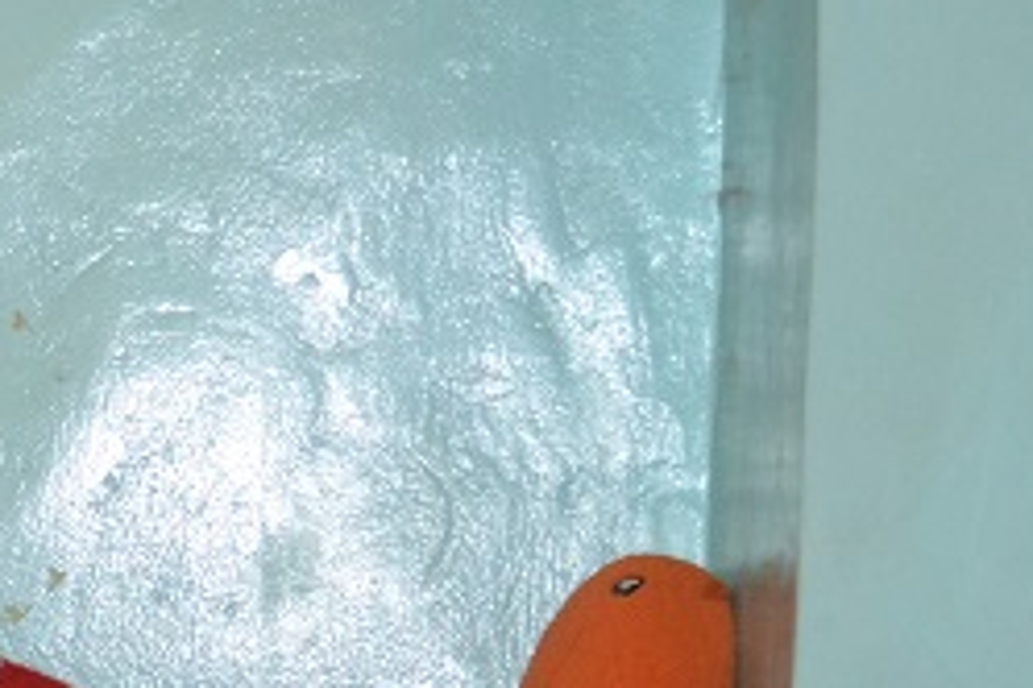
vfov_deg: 9.9
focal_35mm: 135
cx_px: -116
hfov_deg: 14.8
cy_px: 924
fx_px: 3873
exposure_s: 1/60
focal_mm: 32
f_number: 4.8
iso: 3200
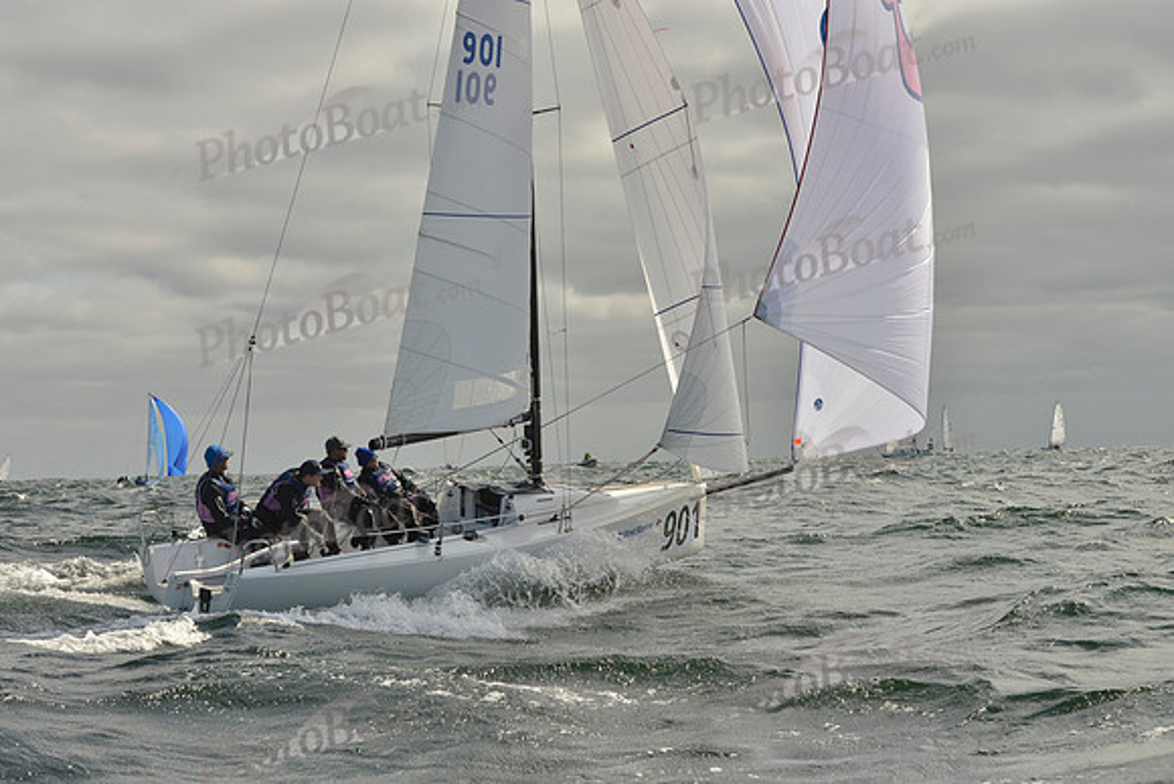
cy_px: 392
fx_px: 2283
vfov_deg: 19.5
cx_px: 587
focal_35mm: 70
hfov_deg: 28.8
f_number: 10
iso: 400
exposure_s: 1/1600
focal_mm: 70
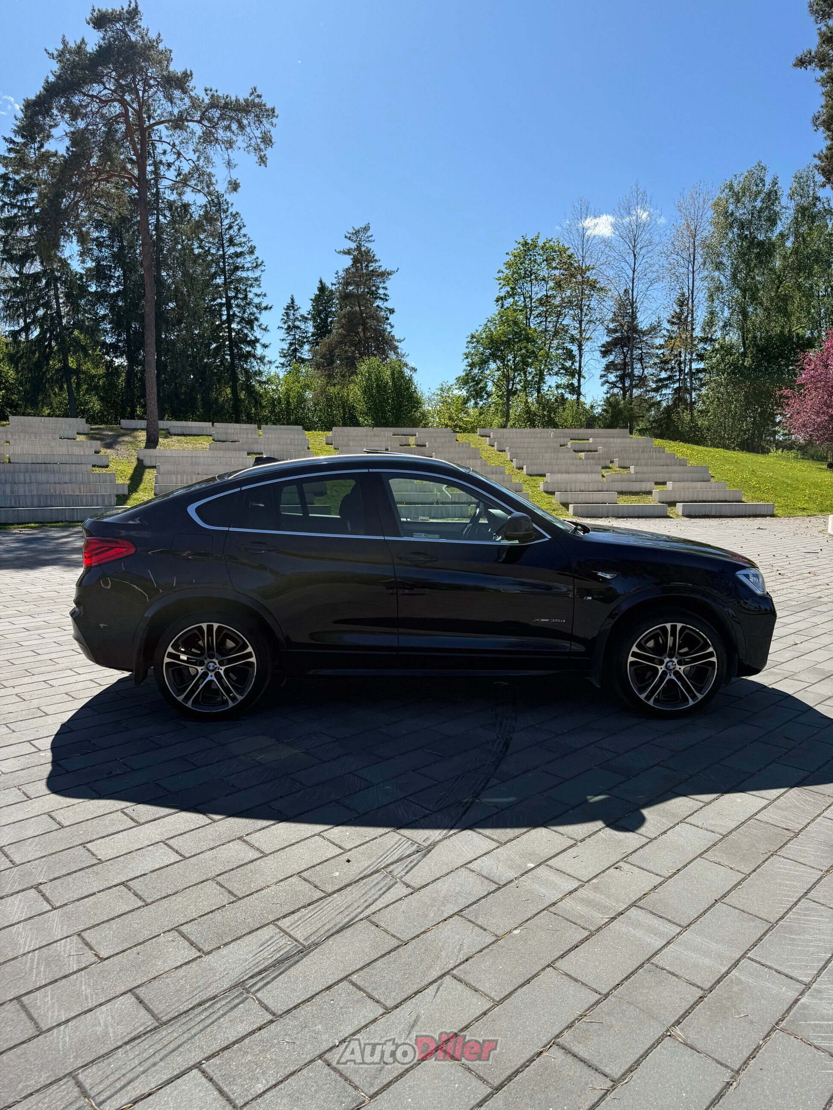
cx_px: 416
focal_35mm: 24
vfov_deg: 71.6
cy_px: 555
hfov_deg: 56.8
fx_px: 770
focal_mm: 6.76
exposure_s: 1/4167
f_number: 1.78
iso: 80
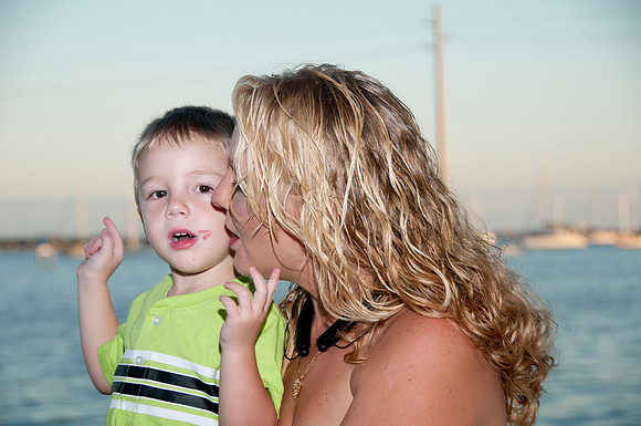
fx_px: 2000
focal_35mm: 112
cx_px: 320
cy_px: 213
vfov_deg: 12.1
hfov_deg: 18.2
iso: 100
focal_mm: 75
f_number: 5.6
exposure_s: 1/250
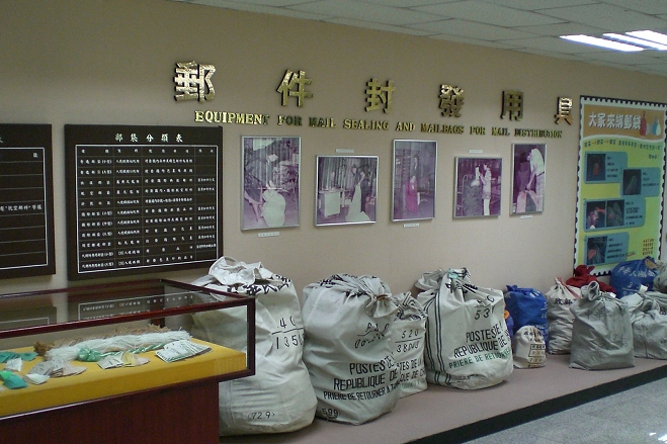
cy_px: 266
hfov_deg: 41.1
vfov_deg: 28.0
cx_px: 299
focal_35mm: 48
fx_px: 889
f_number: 3.1
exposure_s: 1/60
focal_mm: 6.3
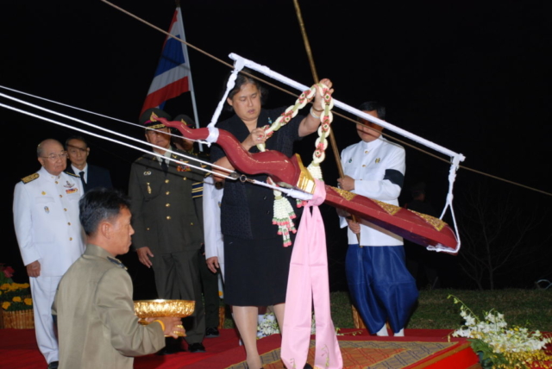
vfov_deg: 20.7
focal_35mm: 66
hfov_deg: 30.5
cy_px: 184
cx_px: 276
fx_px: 1013
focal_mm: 44
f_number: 4.8
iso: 400
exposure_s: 1/50
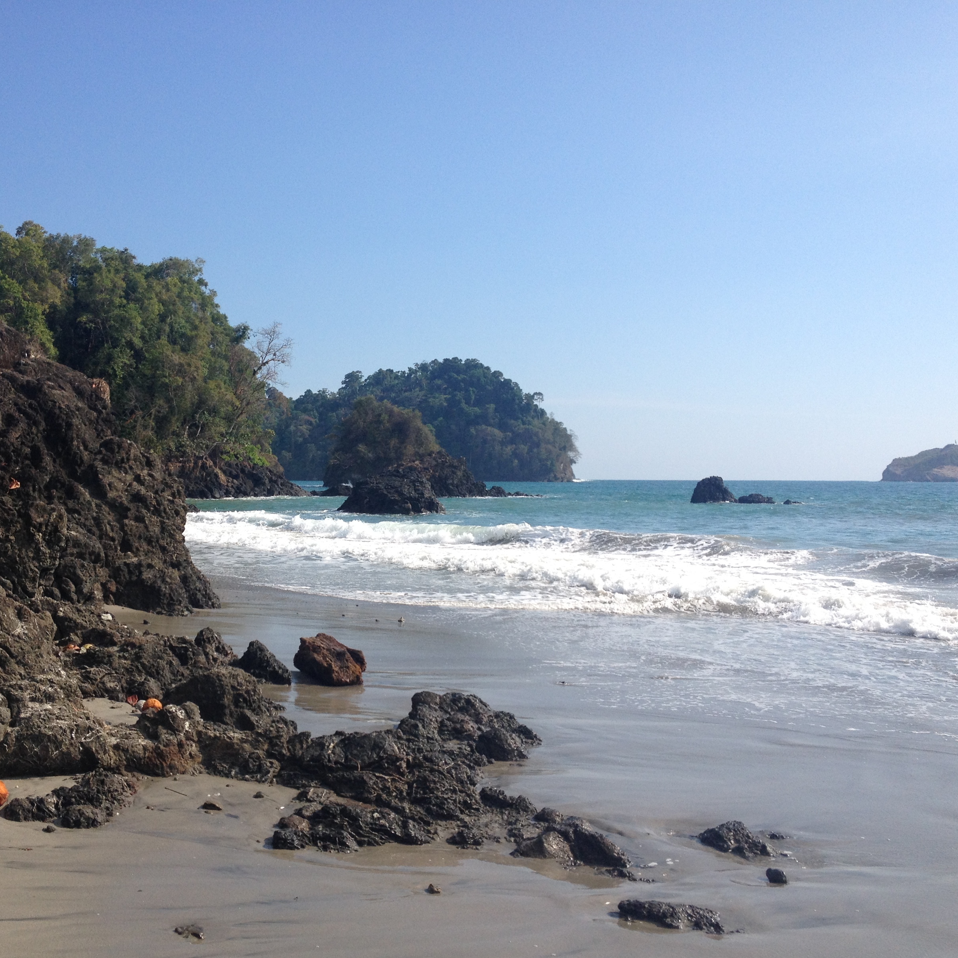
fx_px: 1315
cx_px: 362
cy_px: 487
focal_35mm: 42
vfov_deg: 40.0
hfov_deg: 39.8
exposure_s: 1/2123
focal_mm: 4.28
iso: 50
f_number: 2.4
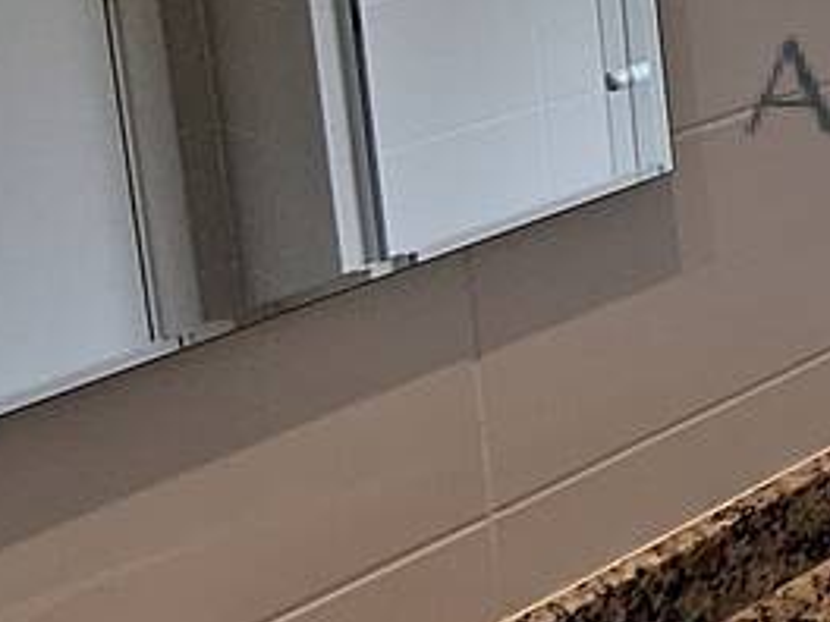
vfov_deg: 18.7
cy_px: -270
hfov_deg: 20.0
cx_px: 1487
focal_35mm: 71
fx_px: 1702
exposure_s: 1/40
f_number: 2.2
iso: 125
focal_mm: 1.74
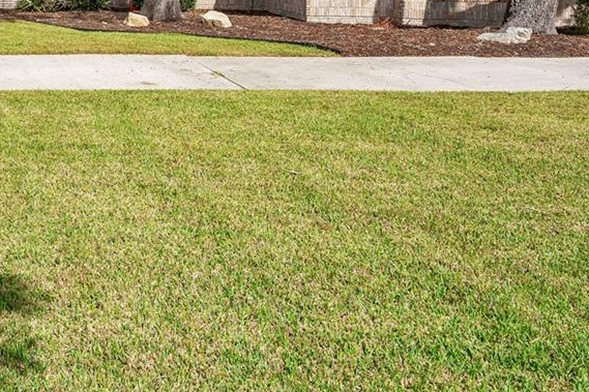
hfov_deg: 38.3
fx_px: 736
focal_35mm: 45
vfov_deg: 27.8
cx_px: -13
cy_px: -17
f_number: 10
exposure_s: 1/200
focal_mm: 16
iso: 100
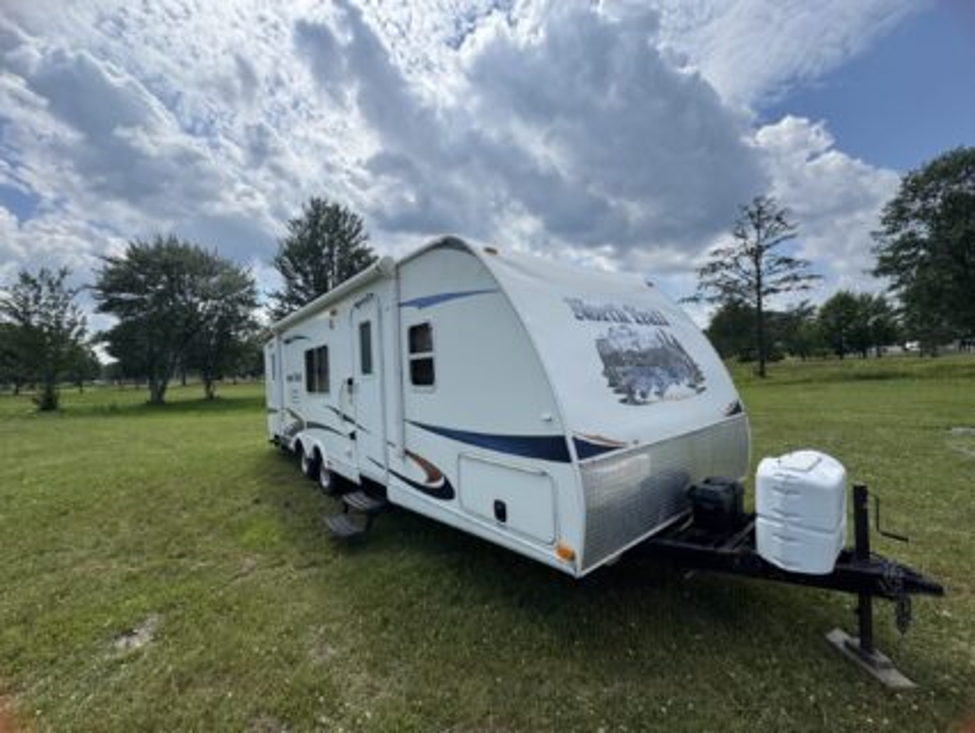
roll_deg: +2.5
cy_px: 366
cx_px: 488
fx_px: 395
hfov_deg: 102.0
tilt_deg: -0.1
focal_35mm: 14
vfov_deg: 85.7
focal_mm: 2.22
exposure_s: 1/2674
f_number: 2.2
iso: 50
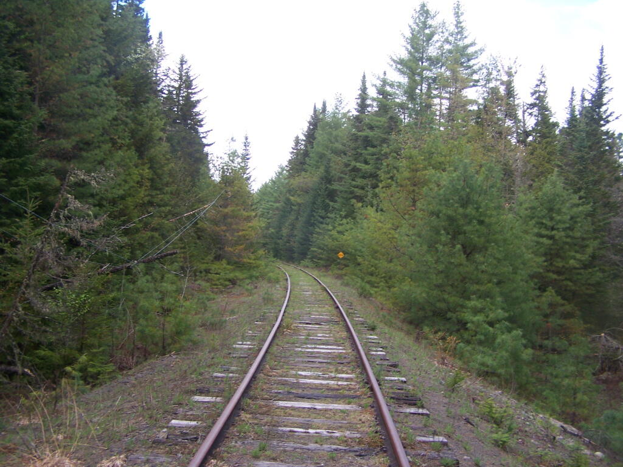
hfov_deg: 49.0
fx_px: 684
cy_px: 234
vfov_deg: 37.7
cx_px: 312
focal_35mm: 38
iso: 80
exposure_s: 1/250
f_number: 2.8
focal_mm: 6.3
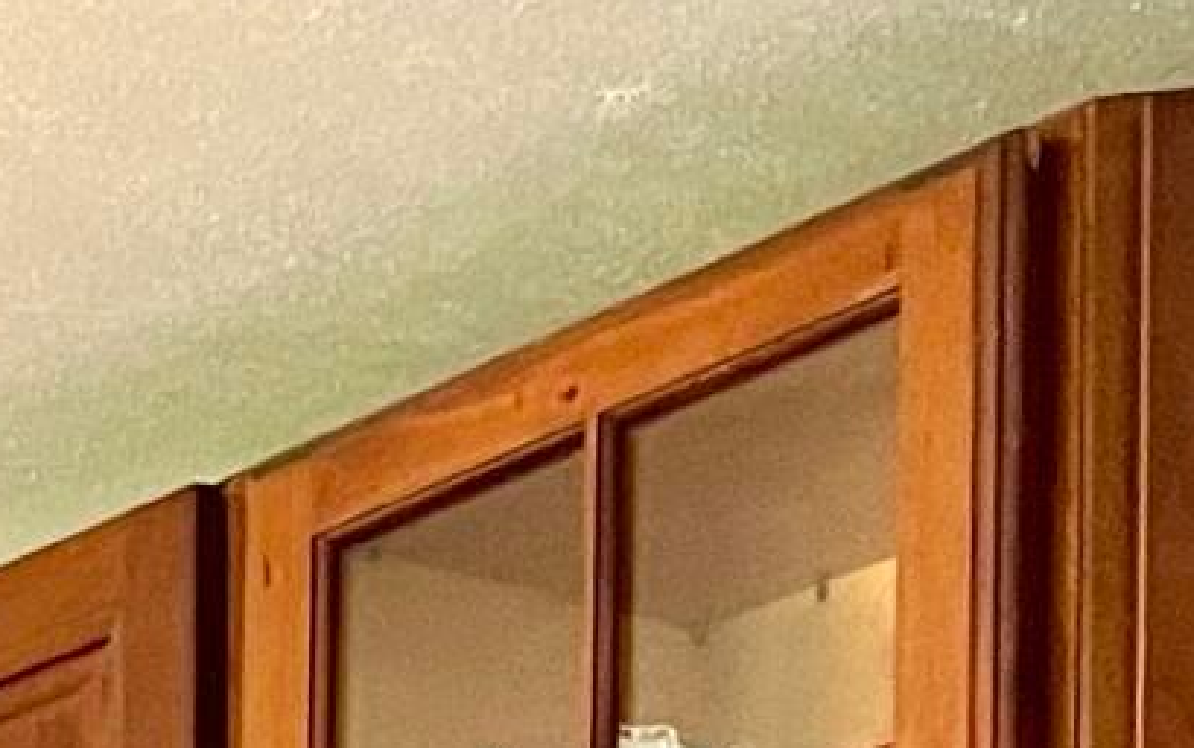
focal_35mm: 202
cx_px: -1778
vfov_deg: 5.7
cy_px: 2837
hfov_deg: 9.2
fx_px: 6576
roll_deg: -0.5
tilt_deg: +1.8
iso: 200
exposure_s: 1/60
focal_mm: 5.1
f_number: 1.6
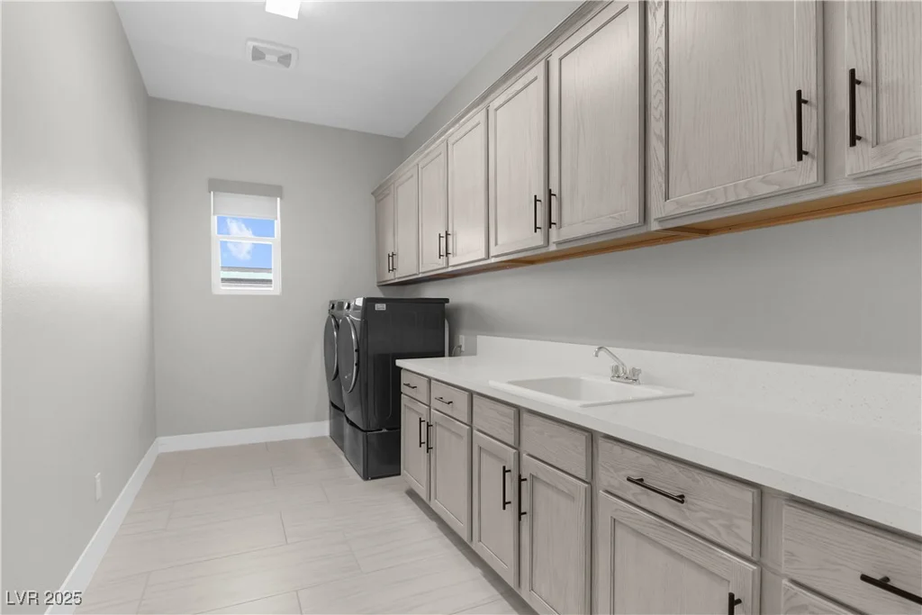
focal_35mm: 18
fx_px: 461
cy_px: 308
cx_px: 461
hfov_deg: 90.0
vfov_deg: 67.4
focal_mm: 12
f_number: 8
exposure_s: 1/50
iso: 4000
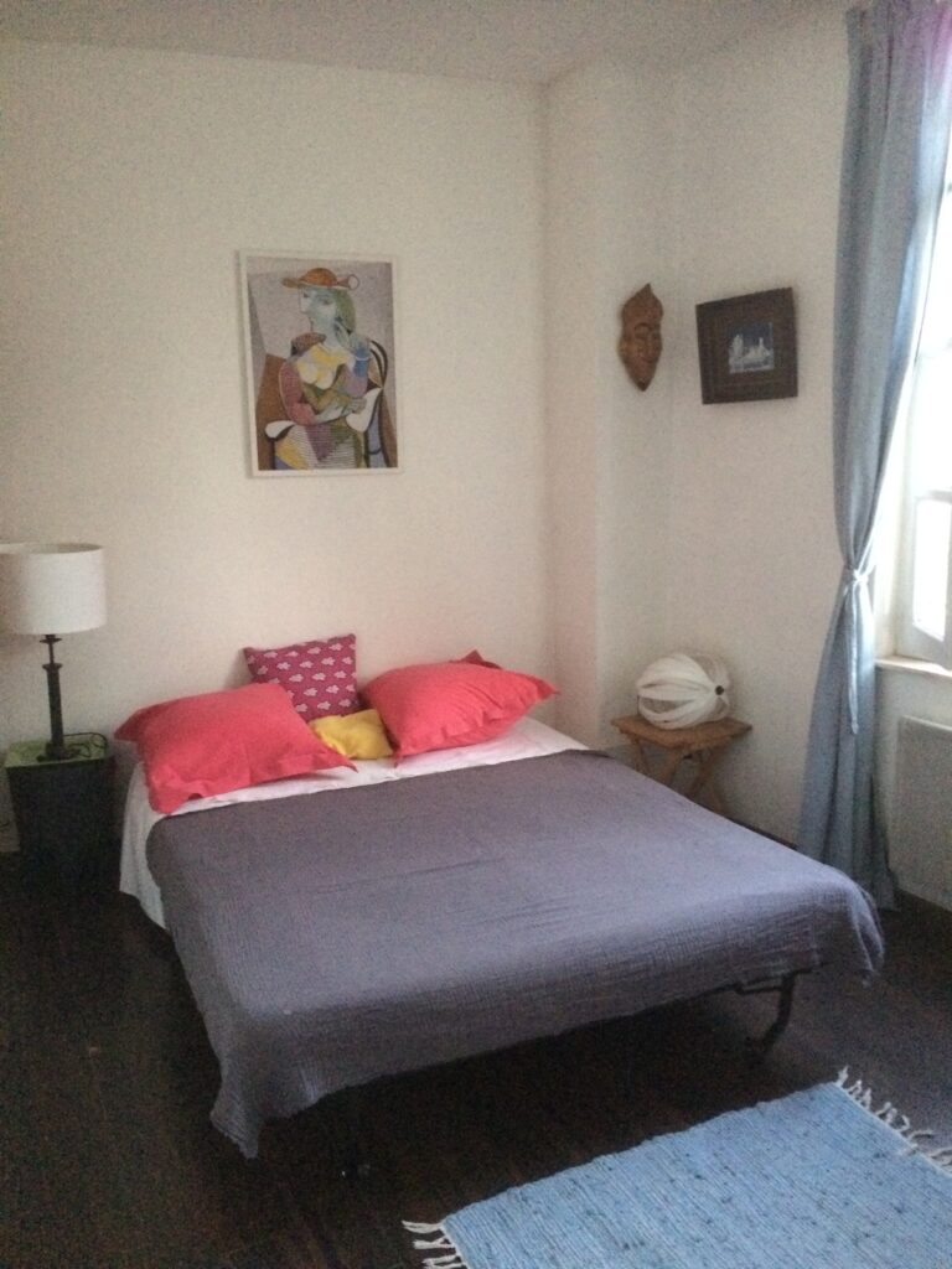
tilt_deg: -11.9
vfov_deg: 61.7
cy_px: 634
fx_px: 1063
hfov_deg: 48.2
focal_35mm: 29
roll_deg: +2.0
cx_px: 476
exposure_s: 1/17
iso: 640
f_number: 2.2
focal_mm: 4.15
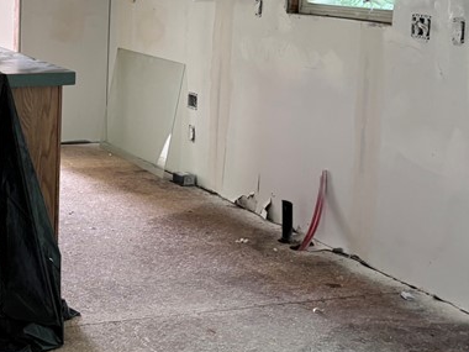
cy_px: 49
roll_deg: -0.5
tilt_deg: -5.8
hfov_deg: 26.1
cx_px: -15
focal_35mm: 70
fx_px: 948
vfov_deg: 20.7
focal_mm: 5.96
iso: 125
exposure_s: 1/69
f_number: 1.6
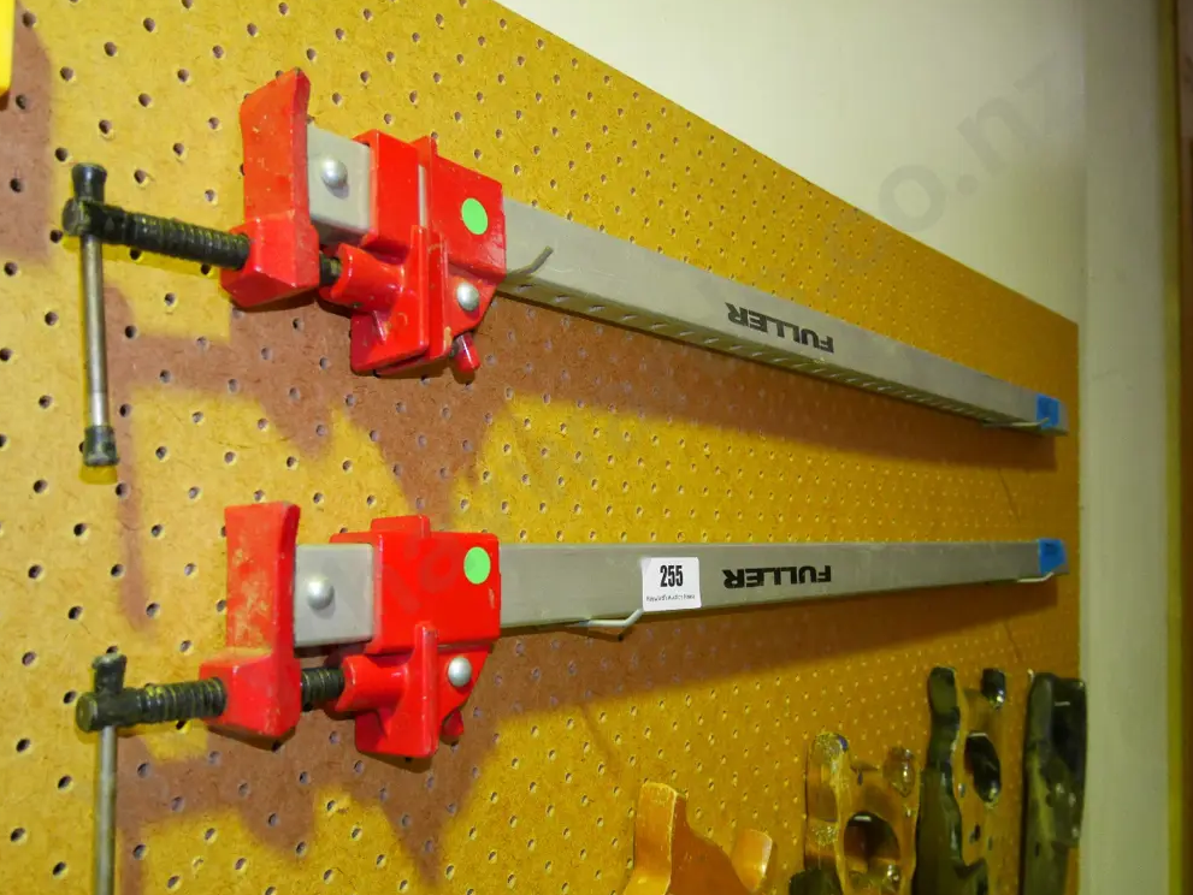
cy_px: 447
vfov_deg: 45.5
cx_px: 579
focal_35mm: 31
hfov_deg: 58.3
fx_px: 1069
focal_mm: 15
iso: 3200
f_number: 4
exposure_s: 1/125
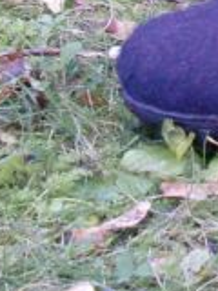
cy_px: -207
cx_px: 460
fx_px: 1511
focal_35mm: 180
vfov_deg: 10.4
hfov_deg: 7.8
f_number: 2.8
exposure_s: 1/60
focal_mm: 6.3
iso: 320
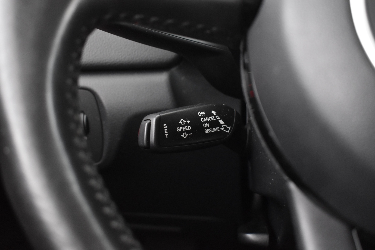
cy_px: 125
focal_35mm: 40
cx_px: 188
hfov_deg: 47.9
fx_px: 422
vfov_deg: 33.0
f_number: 4
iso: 3200
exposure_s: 1/8
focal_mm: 27
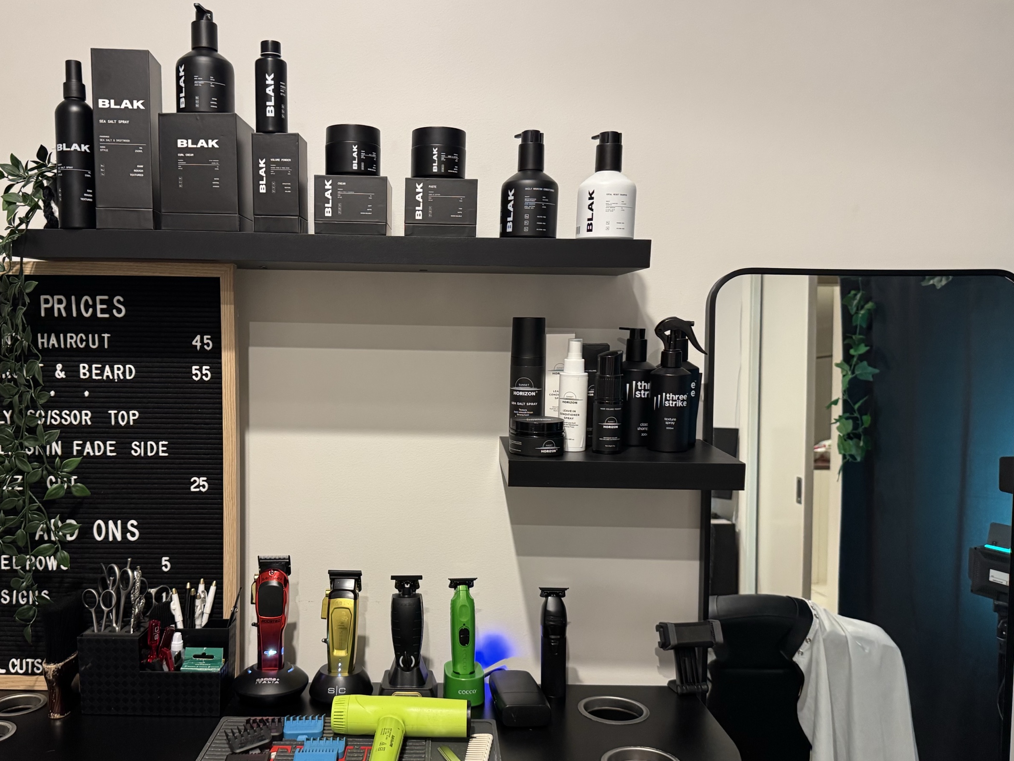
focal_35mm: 29
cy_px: 422
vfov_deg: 48.1
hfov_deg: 61.4
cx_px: 434
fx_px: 849
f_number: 1.78
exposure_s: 1/50
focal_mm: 6.76
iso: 320
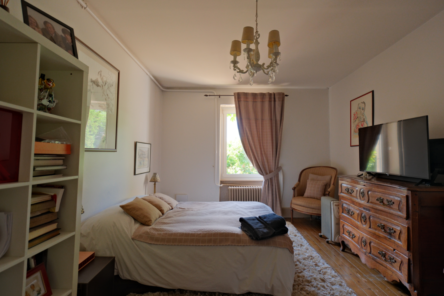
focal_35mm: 17
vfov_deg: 70.4
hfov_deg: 93.3
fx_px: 210
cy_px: 148
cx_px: 222
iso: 1600
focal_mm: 11
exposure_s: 1/100
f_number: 2.8
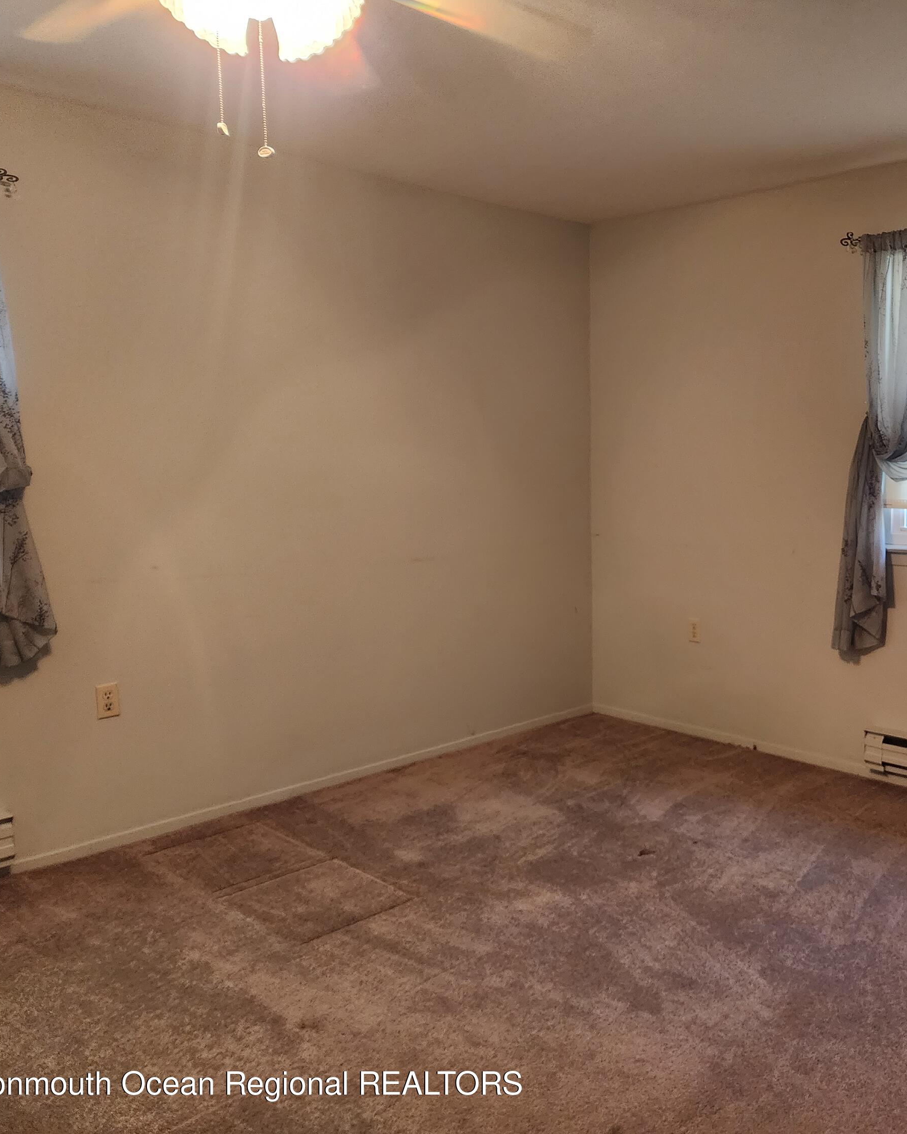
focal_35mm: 30
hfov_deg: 47.6
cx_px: 614
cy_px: 567
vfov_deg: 58.8
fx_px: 1007
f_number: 1.8
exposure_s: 1/120
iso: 800
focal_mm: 6.4
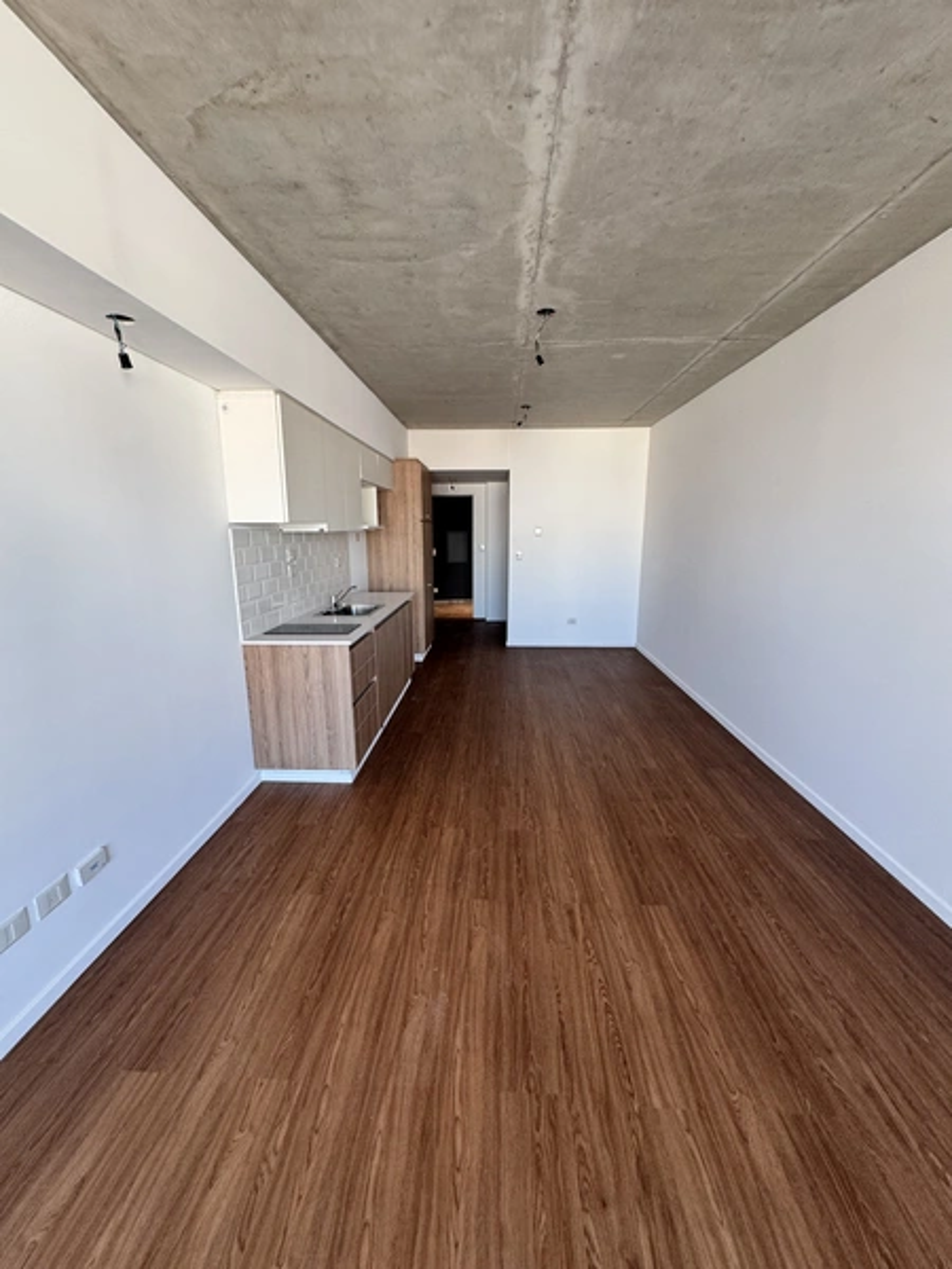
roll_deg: +2.9
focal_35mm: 14
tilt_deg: -9.3
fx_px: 513
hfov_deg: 85.7
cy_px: 634
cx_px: 476
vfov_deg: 102.1
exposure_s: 1/99
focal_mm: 2.22
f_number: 2.2
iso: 125
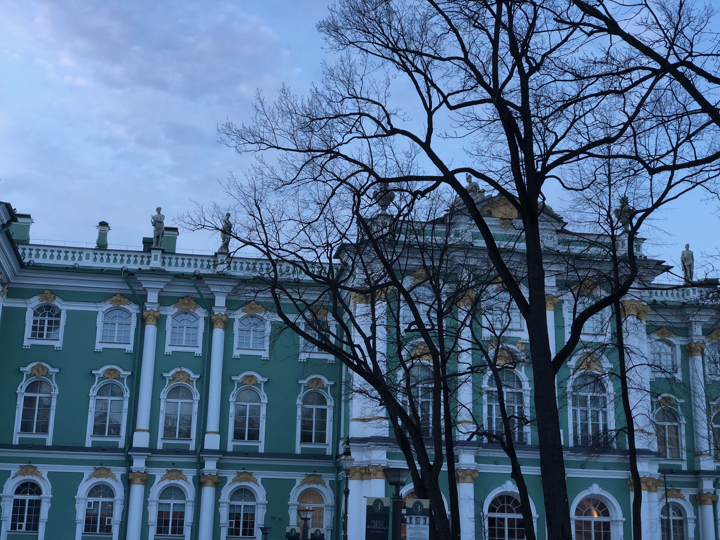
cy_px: 270
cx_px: 360
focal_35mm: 52
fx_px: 1082
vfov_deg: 28.0
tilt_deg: +14.2
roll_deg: -0.9
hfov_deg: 36.8
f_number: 2.4
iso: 32
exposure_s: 1/60
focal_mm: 6
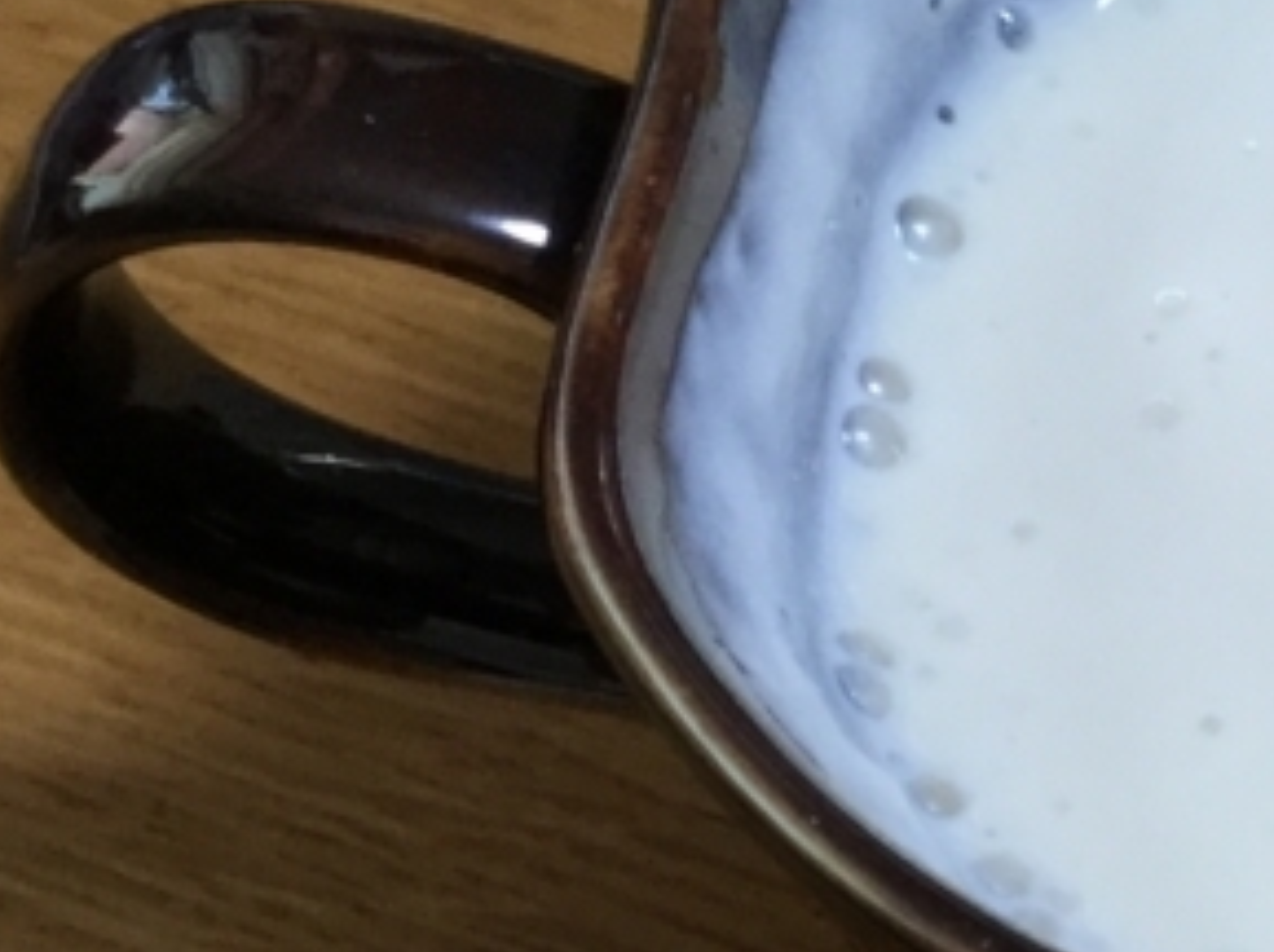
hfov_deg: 16.5
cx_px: 1821
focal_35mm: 110
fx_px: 4043
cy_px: 361
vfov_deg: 13.4
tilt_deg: -50.5
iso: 64
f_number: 2.4
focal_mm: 3.3
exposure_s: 1/30
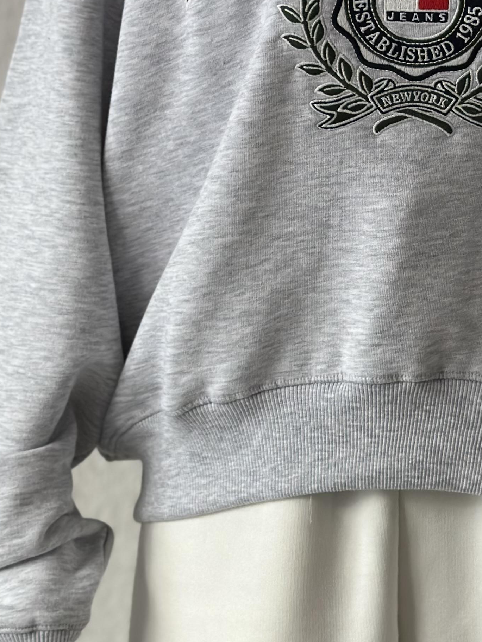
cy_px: 171
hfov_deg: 13.8
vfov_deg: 18.4
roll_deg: -0.5
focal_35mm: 106
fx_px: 1968
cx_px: 438
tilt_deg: -2.9
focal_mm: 6.86
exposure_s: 1/63
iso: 125
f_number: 1.78
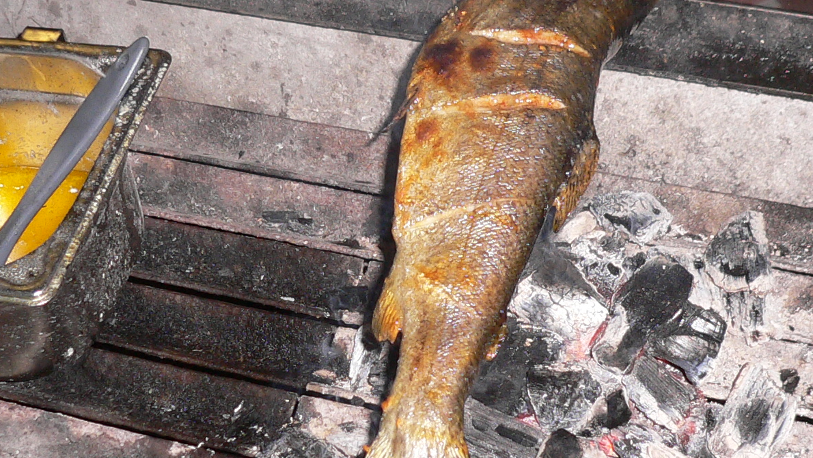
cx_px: 417
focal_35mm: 82
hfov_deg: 25.9
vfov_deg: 14.7
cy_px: 306
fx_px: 1768
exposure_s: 1/60
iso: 150
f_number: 2.8
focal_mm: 5.8
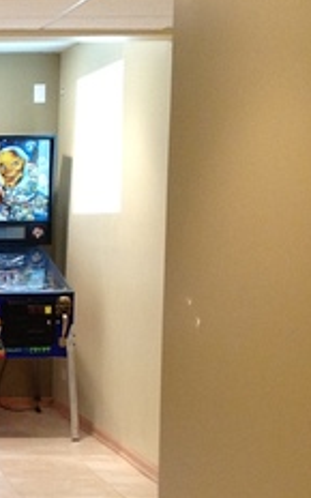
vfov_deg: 20.3
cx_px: -161
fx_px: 1383
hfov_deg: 12.2
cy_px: 361
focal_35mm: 102
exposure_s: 1/15
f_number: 2.4
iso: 160
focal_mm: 4.28
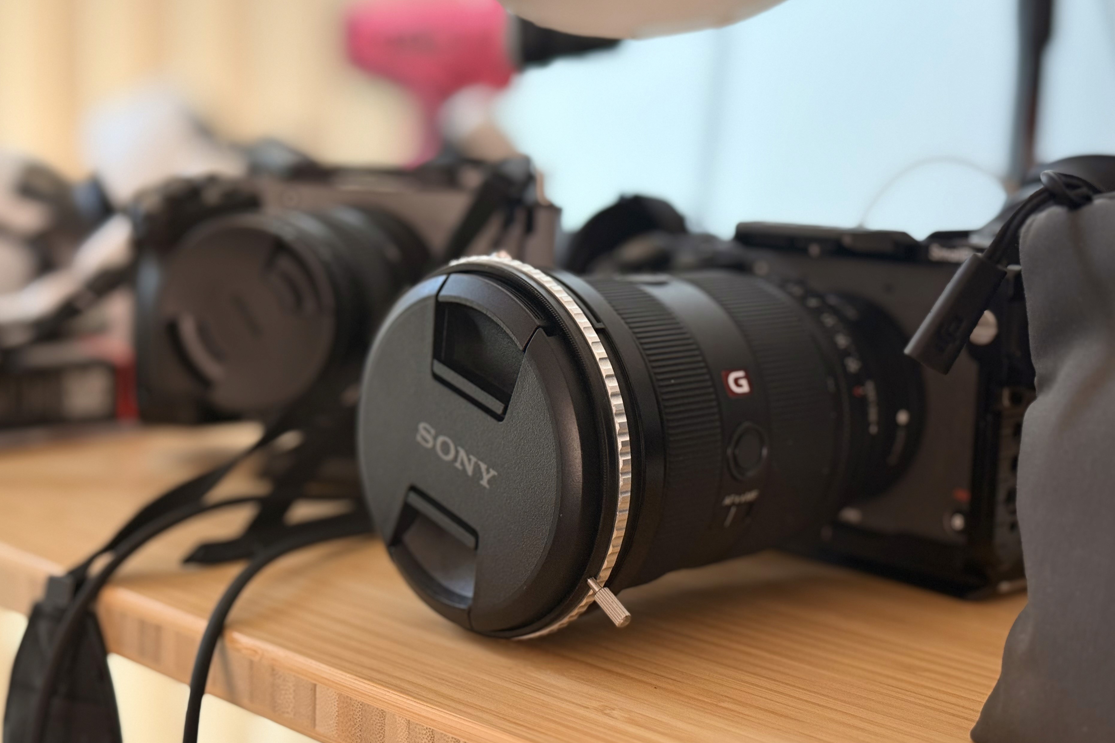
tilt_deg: -8.5
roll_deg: -1.9
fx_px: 1672
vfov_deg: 25.1
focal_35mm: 54
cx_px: 551
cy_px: 395
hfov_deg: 36.9
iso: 250
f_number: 1.78
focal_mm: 6.76
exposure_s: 1/43
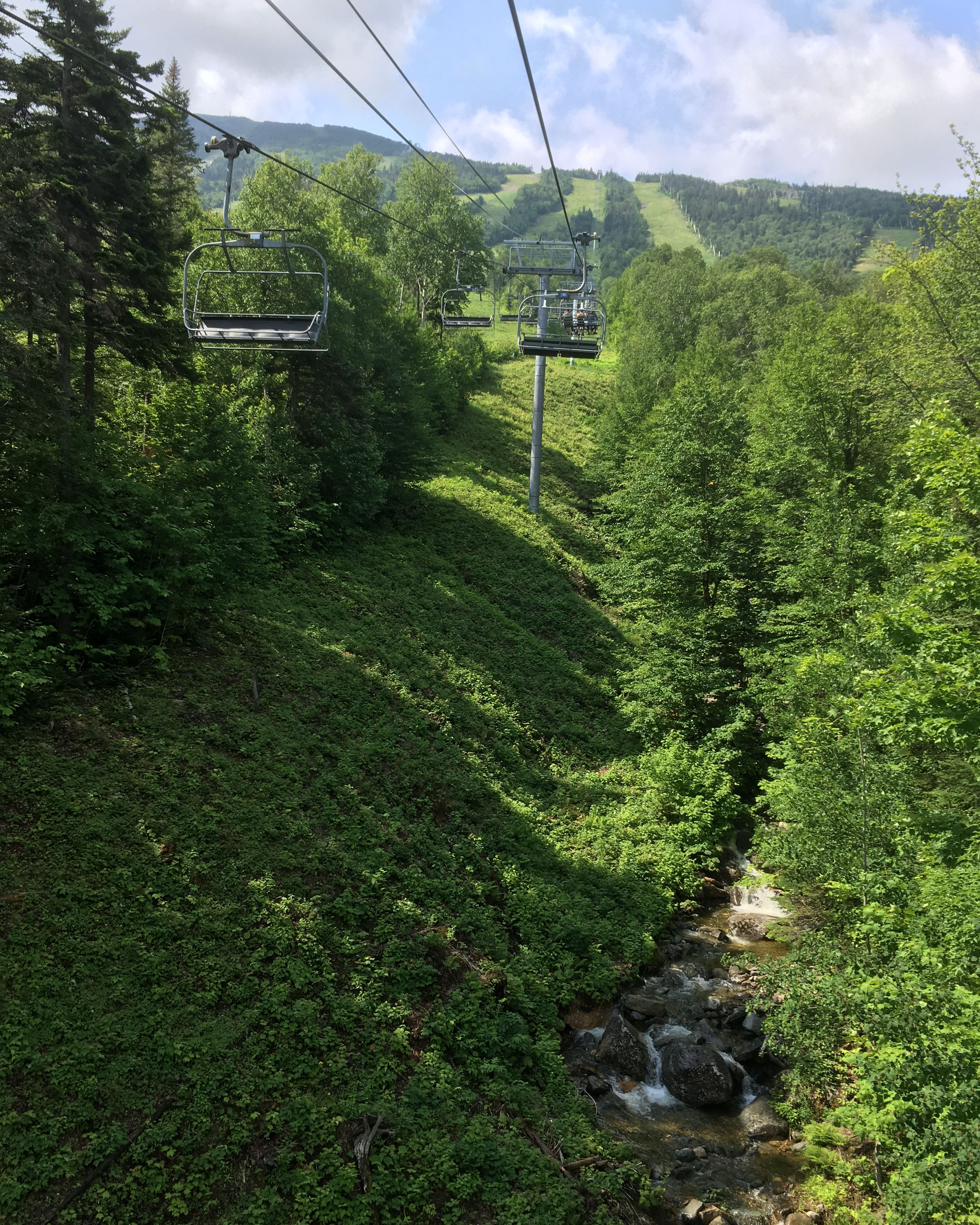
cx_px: 481
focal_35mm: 31
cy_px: 609
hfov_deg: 47.1
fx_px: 1124
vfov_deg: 57.2
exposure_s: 1/754
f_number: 2.2
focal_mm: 4.15
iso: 25
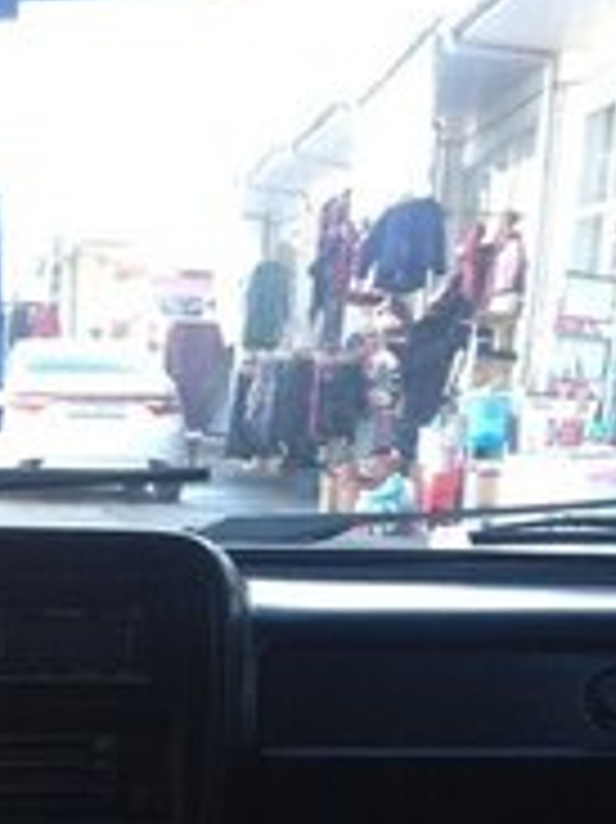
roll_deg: -2.6
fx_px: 2257
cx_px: 18
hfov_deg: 15.3
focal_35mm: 95
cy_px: 946
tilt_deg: -16.1
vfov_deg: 19.6
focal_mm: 4.28
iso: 80
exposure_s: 1/120
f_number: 2.4
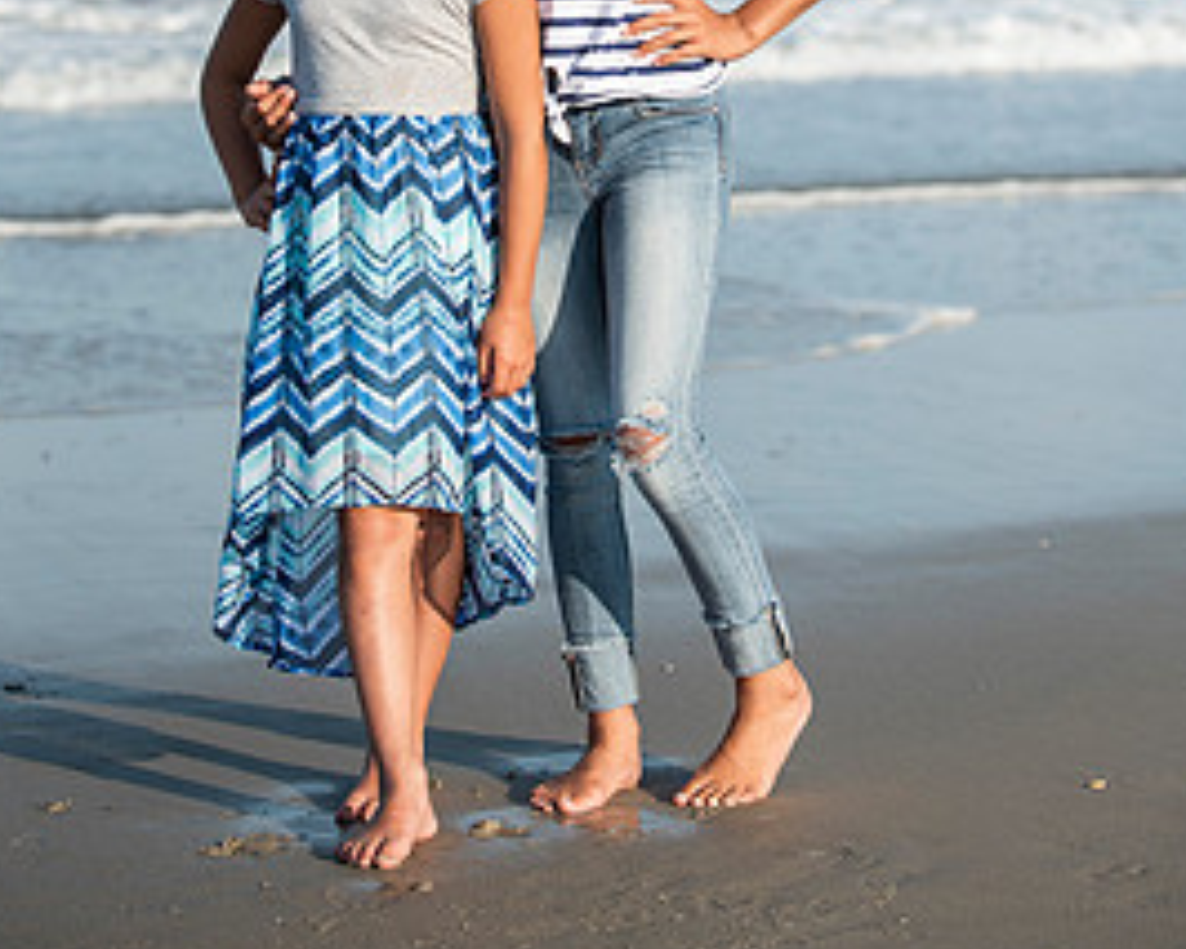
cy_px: 53
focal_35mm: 119
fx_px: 4179
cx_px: 566
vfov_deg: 12.8
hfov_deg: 16.2
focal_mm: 75
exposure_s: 1/4000
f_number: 3.5
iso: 250
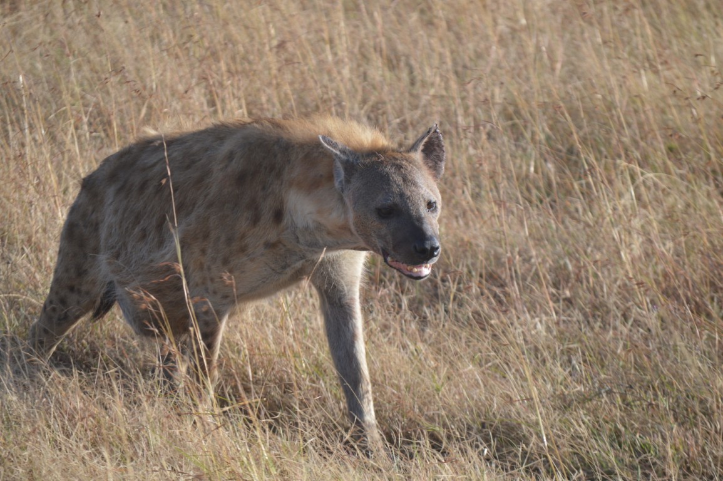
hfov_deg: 6.9
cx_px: 362
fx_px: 6020
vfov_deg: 4.6
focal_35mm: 300
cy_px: 240
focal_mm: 200
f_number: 5.6
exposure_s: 1/500
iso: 200
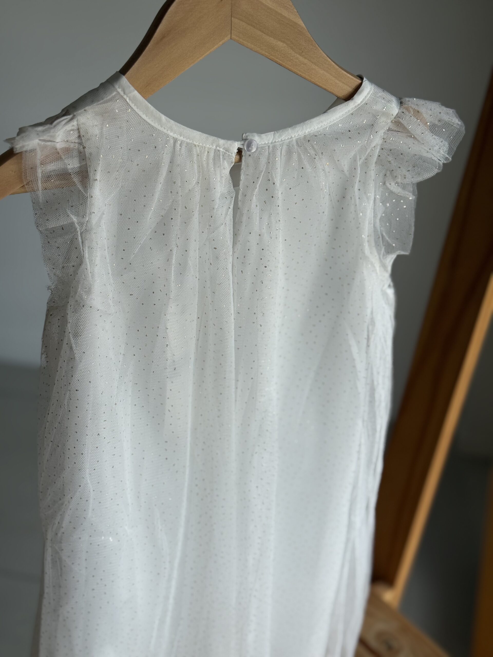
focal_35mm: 48
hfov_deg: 30.3
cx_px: 246
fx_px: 911
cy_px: 328
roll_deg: -3.5
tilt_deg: -29.8
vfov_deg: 39.7
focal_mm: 6.76
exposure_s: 1/1167
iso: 64
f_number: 1.78
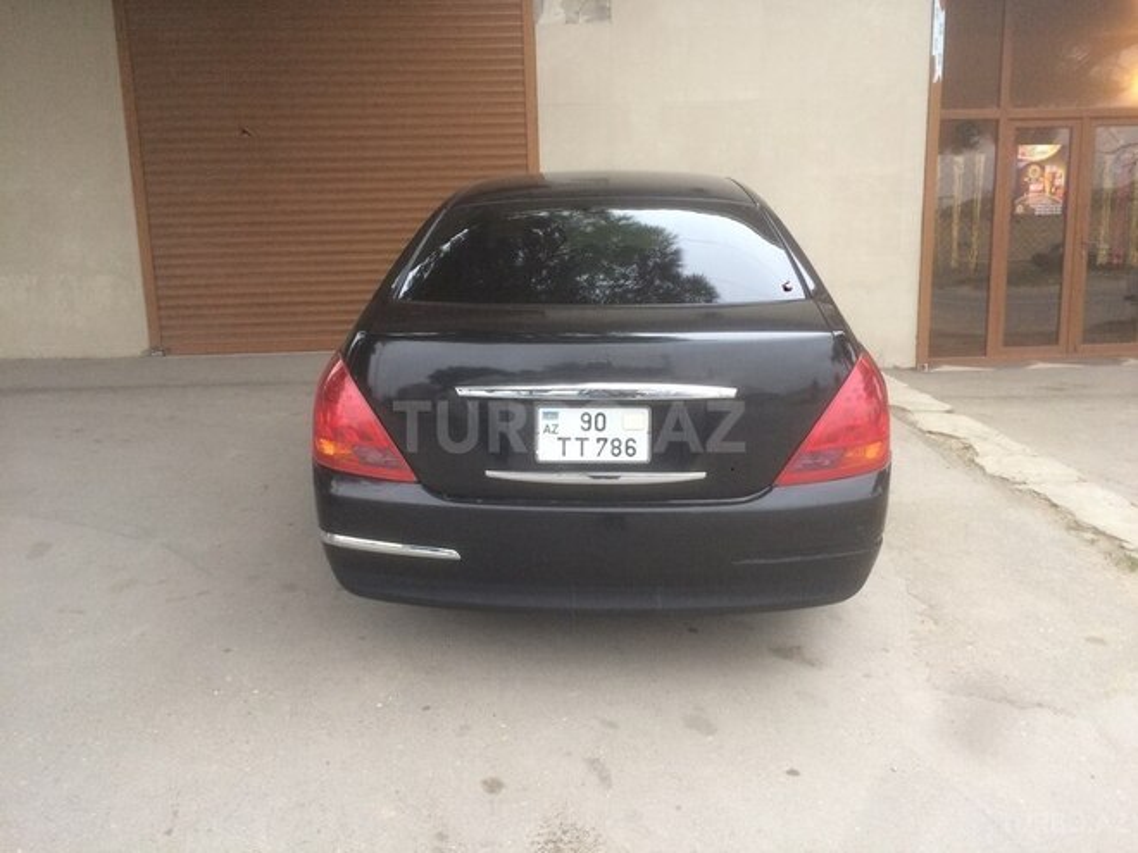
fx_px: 953
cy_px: 426
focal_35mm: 29
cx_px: 569
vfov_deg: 48.2
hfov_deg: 61.7
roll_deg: +0.3
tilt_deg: -10.8
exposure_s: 1/33
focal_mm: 4.15
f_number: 2.2
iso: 80
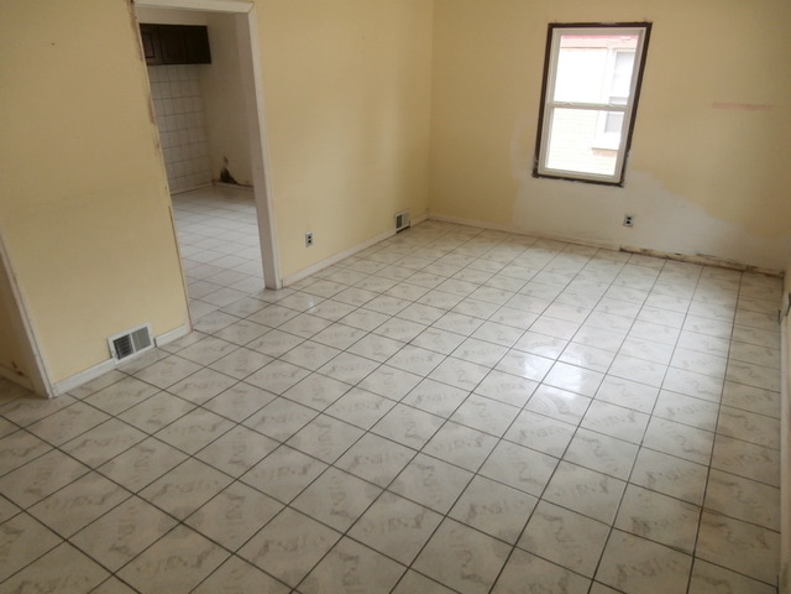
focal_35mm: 24
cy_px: 297
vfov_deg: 56.8
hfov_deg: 71.6
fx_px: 548
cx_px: 396
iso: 100
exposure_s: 1/60
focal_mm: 4.2
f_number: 3
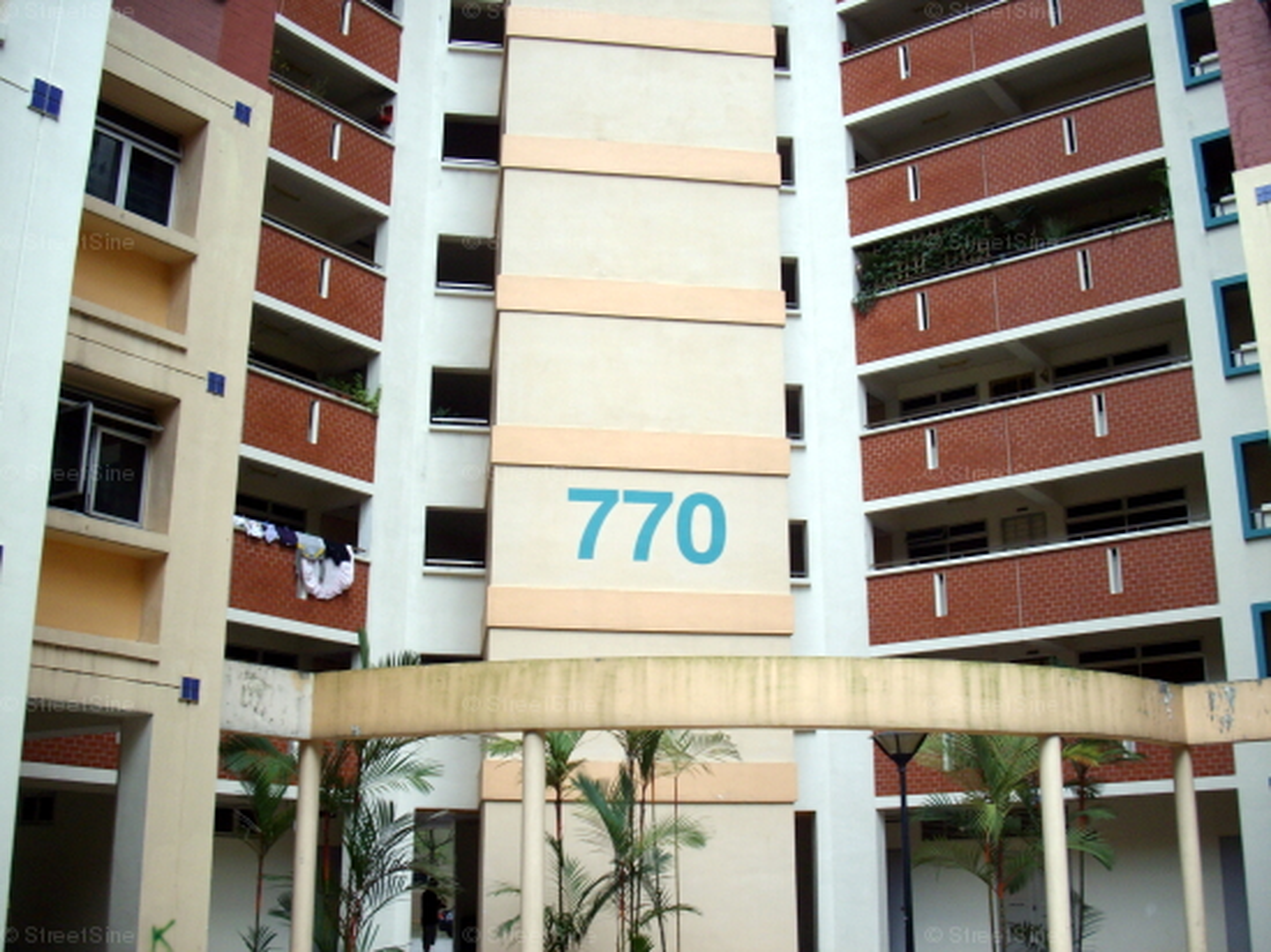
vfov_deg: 38.6
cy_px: 476
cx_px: 636
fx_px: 1358
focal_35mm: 37
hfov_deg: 50.2
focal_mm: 6.2
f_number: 2.8
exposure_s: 1/125
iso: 103
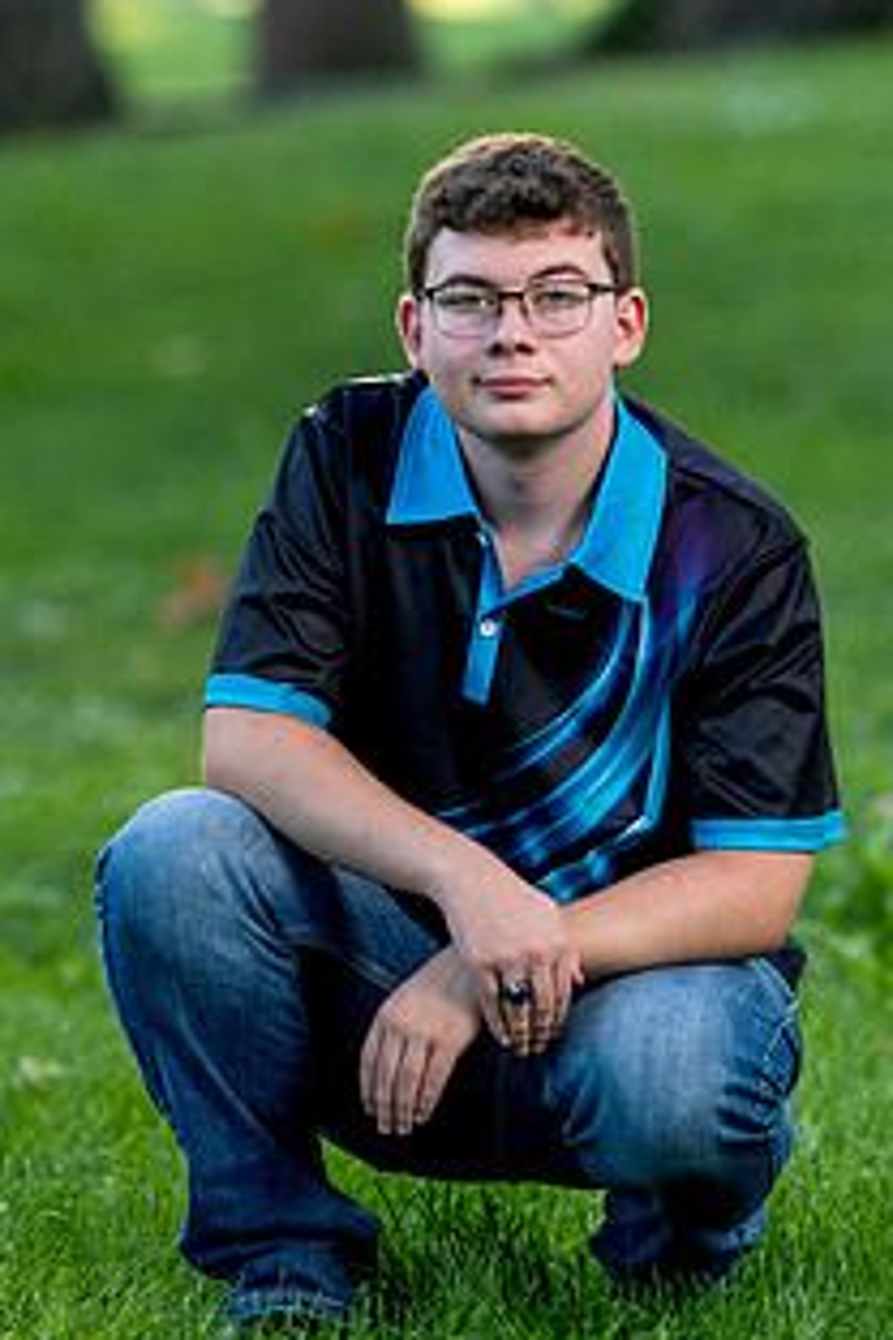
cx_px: 438
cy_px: 717
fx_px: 8594
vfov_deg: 8.9
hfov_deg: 5.9
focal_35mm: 231
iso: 200
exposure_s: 1/250
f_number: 3.2
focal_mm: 160
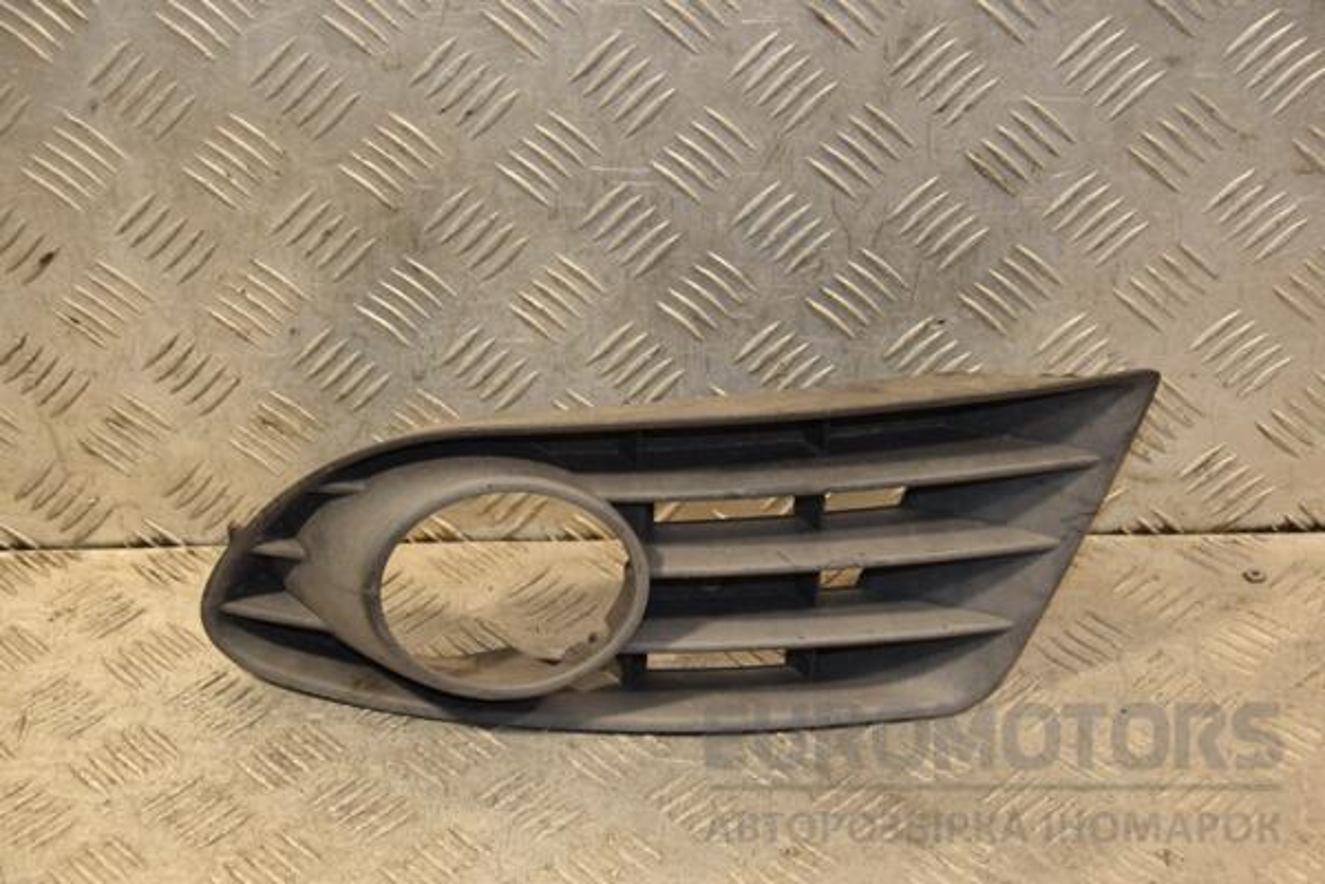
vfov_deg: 20.2
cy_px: 442
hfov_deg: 29.9
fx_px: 2484
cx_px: 662
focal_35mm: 68
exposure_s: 1/125
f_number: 4.8
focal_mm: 45
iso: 800
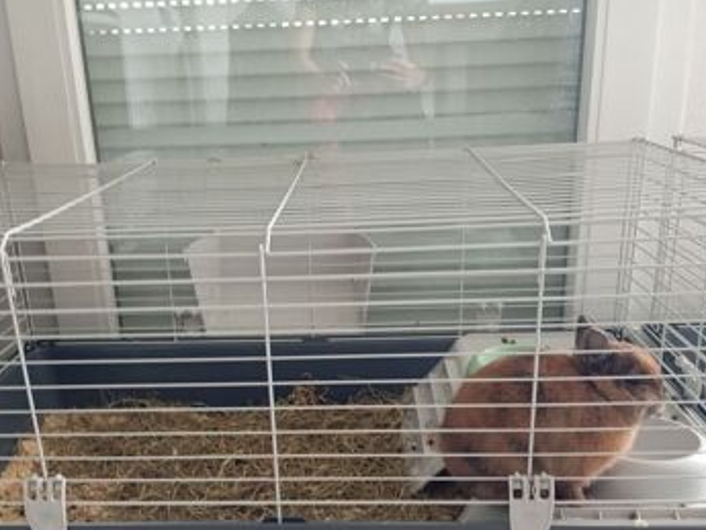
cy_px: 365
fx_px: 796
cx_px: 305
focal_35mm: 39
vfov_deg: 36.4
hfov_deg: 47.7
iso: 1806
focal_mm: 4.22
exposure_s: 1/25
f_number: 1.8
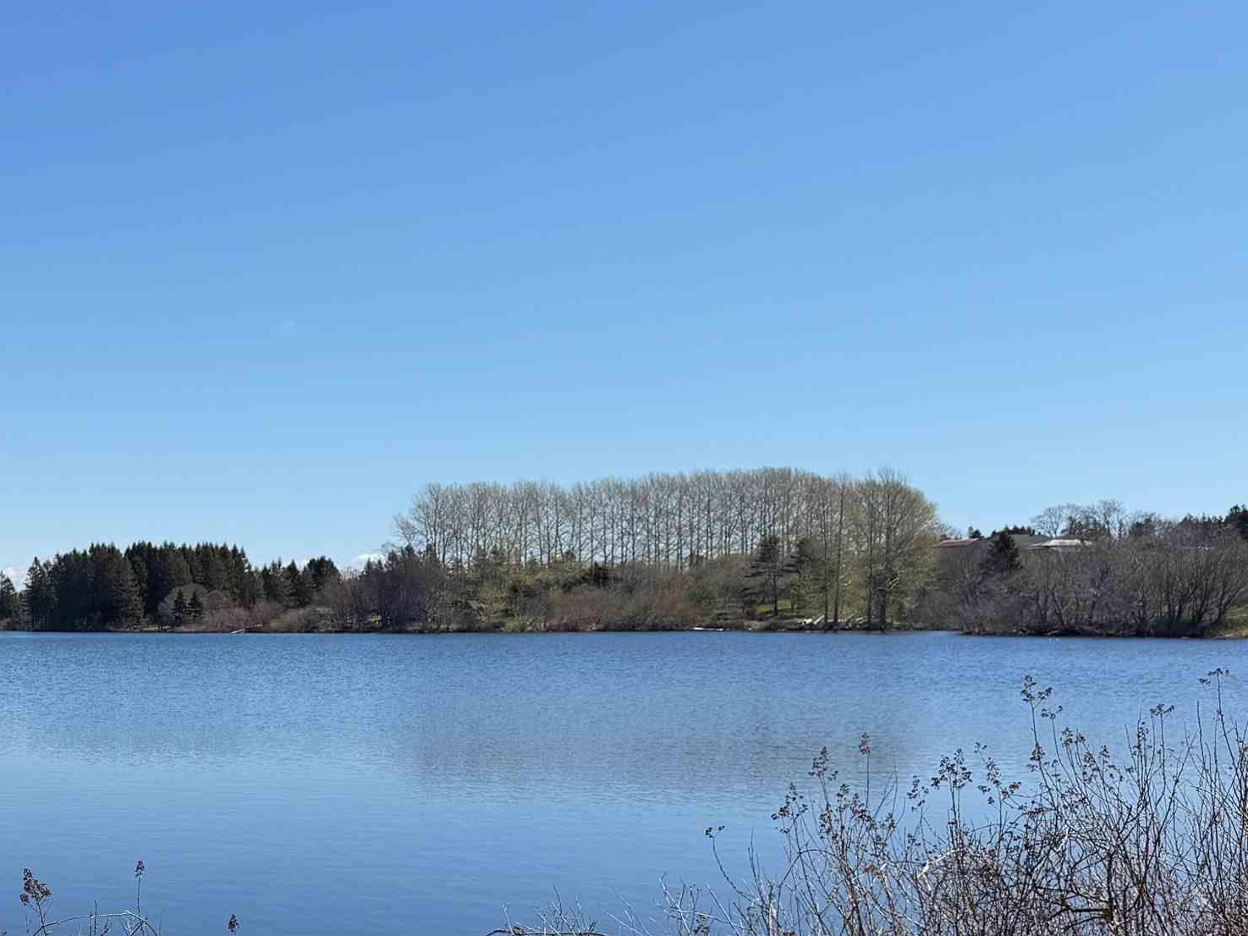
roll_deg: +0.2
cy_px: 846
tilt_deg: -7.1
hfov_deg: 35.8
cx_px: 114
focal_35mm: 50
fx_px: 1802
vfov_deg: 28.0
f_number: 1.78
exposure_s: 1/5319
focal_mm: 6.76
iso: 80
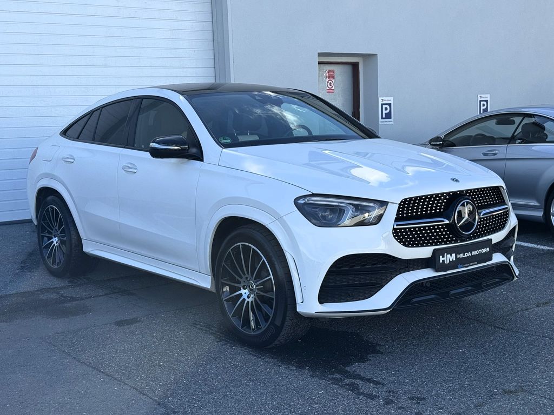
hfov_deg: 39.7
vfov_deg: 30.3
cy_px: 208
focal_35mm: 48
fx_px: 768
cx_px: 277
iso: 64
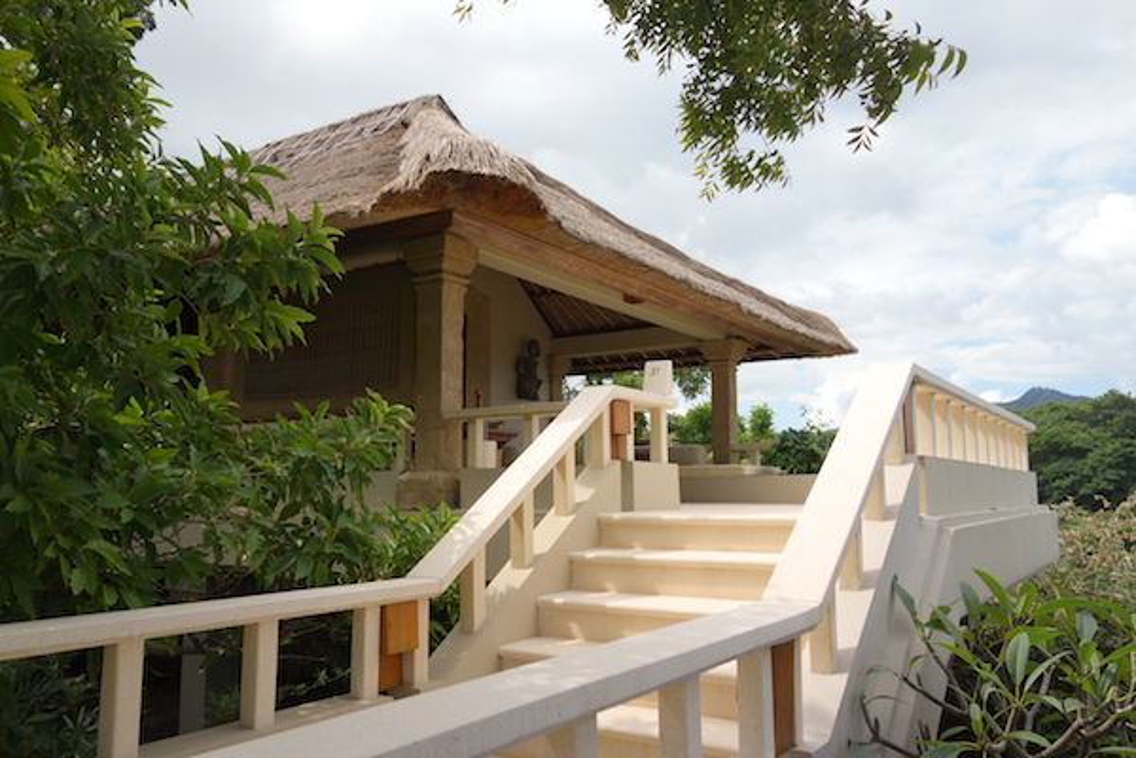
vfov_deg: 46.4
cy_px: 379
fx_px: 883
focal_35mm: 28
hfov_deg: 65.5
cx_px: 568
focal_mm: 10.4
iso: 125
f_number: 2.5
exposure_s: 1/2000
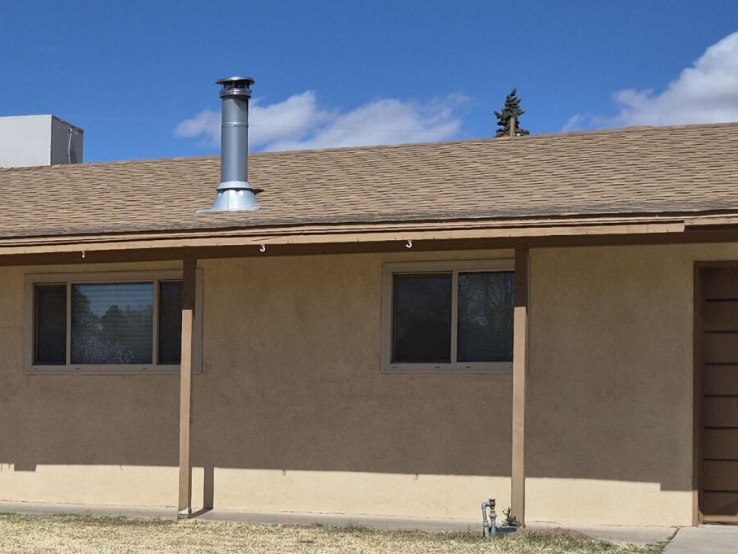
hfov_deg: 24.8
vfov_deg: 19.2
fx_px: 1620
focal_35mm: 76
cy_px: 435
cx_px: 58
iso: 50
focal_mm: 5.4
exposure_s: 1/7696
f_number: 1.8
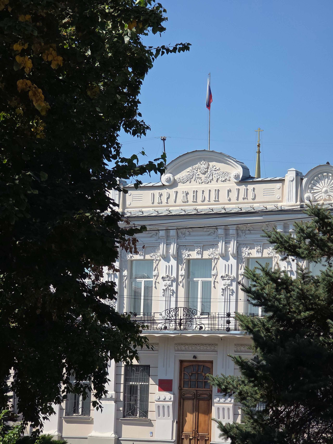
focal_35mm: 115
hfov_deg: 12.9
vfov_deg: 17.1
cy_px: 222
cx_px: 166
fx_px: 1475
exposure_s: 1/1369
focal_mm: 18.6
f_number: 3.4
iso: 64
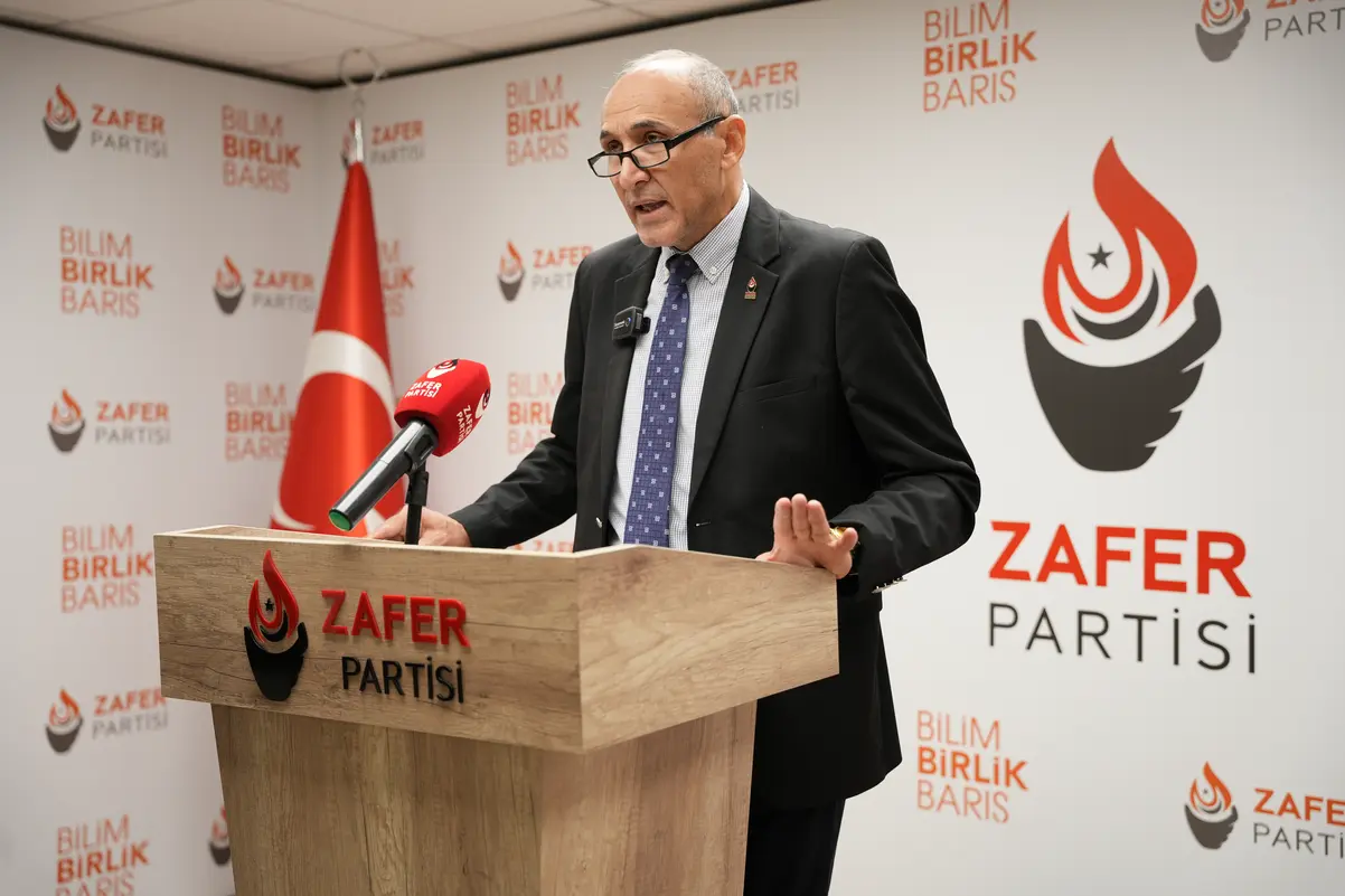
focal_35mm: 47
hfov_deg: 41.6
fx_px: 1771
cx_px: 672
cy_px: 448
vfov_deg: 28.4
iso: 320
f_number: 2.8
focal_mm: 47.4
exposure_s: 1/100
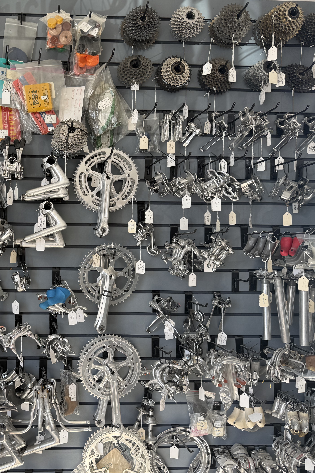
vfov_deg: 55.8
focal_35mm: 34
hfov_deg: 36.6
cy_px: 241
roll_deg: -0.8
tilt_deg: -3.0
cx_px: 36
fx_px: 446
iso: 64
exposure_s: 1/194
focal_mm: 6.76
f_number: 1.78
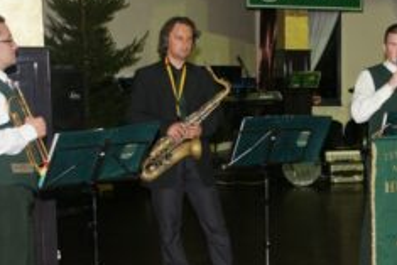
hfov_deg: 28.5
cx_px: 323
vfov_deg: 19.8
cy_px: 149
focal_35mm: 69
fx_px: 761
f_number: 5.6
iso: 800
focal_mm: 24
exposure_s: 1/60
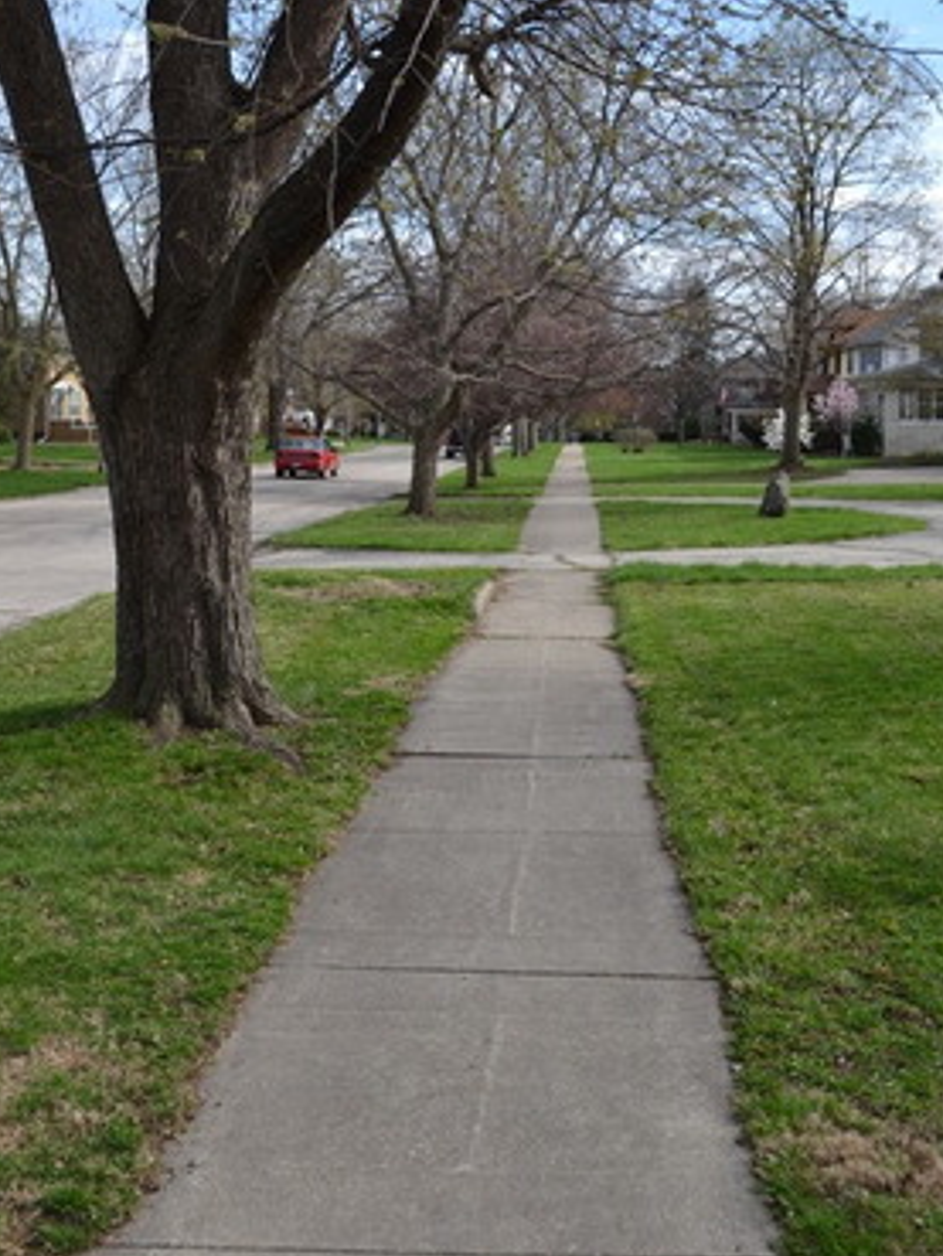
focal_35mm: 45
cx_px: 436
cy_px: 511
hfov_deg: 32.2
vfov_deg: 41.9
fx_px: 1634
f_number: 7.1
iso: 100
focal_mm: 24
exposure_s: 1/200
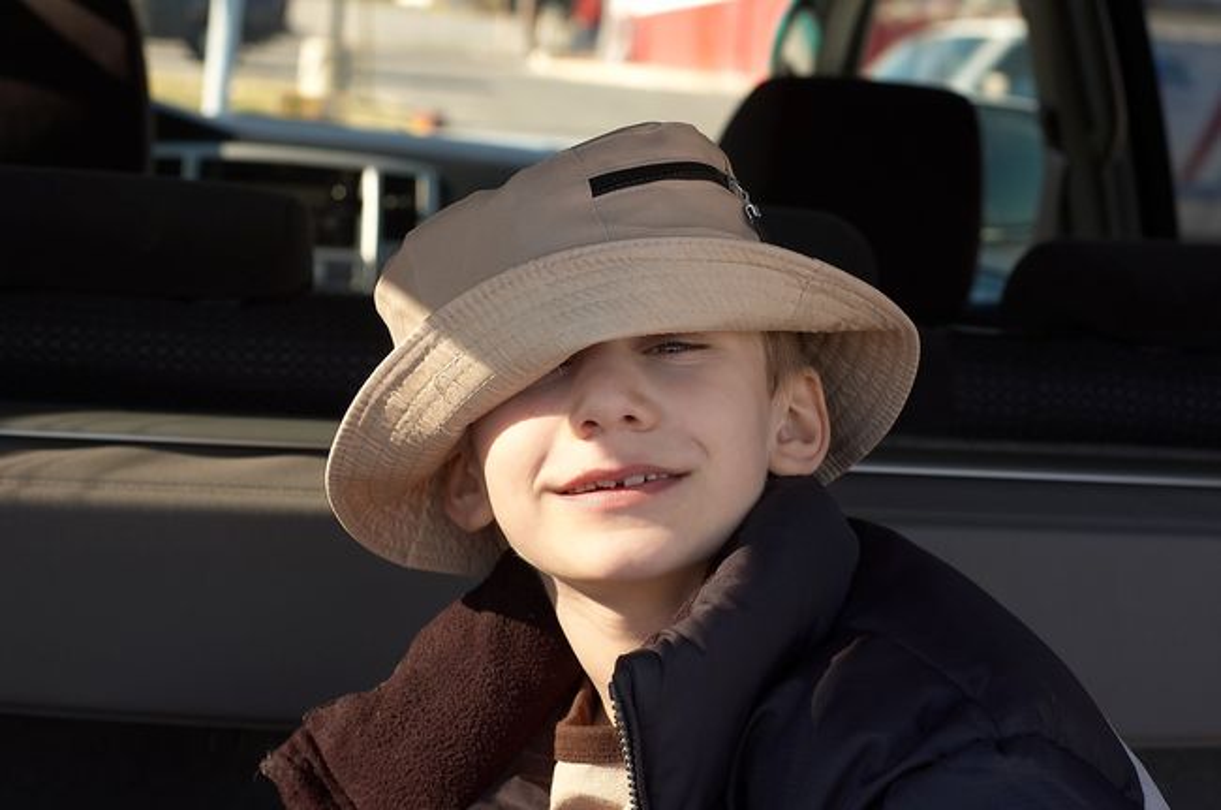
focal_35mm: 75
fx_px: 2539
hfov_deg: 27.0
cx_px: 610
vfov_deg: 18.1
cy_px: 405
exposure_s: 1/125
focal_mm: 50
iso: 200
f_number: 5.6
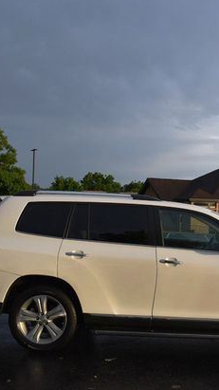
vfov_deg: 46.4
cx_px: 170
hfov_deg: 26.7
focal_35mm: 44
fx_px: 455
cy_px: 198
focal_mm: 18
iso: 220
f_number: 5.6
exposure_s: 1/250
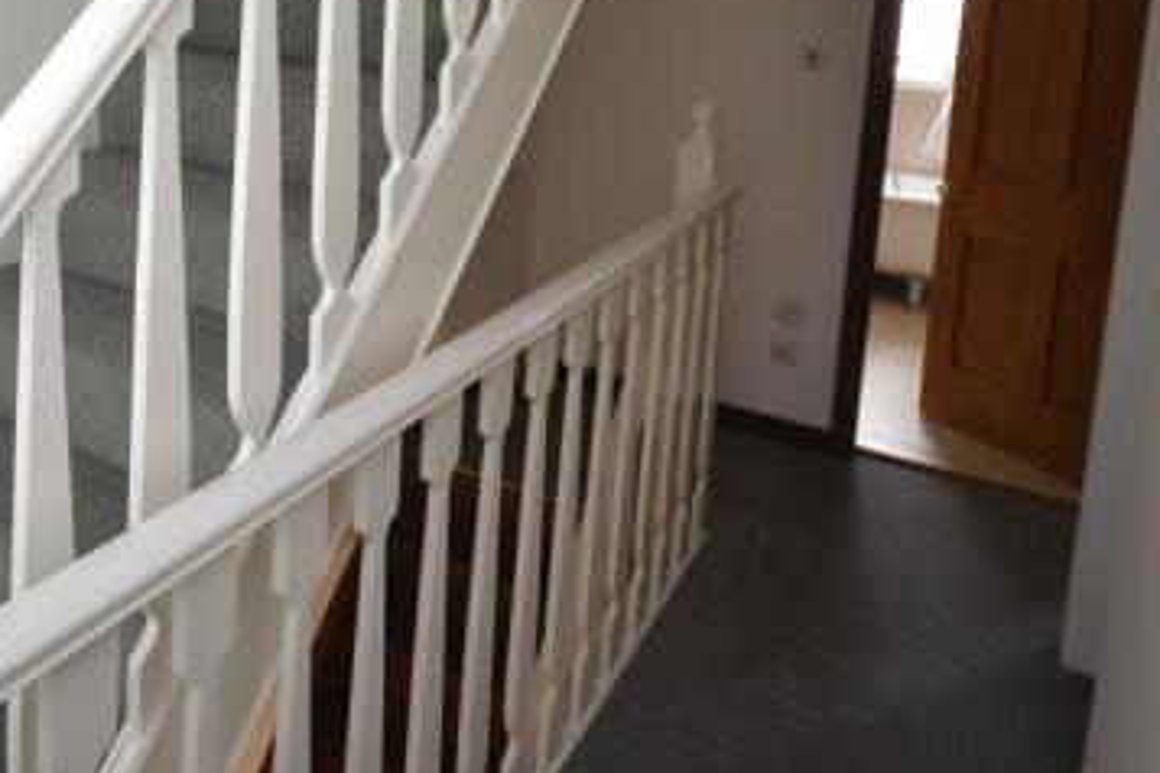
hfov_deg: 52.7
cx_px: 197
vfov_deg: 37.6
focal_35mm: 33
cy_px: 89
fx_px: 1063
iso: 560
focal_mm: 12
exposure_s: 1/60
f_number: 4.5
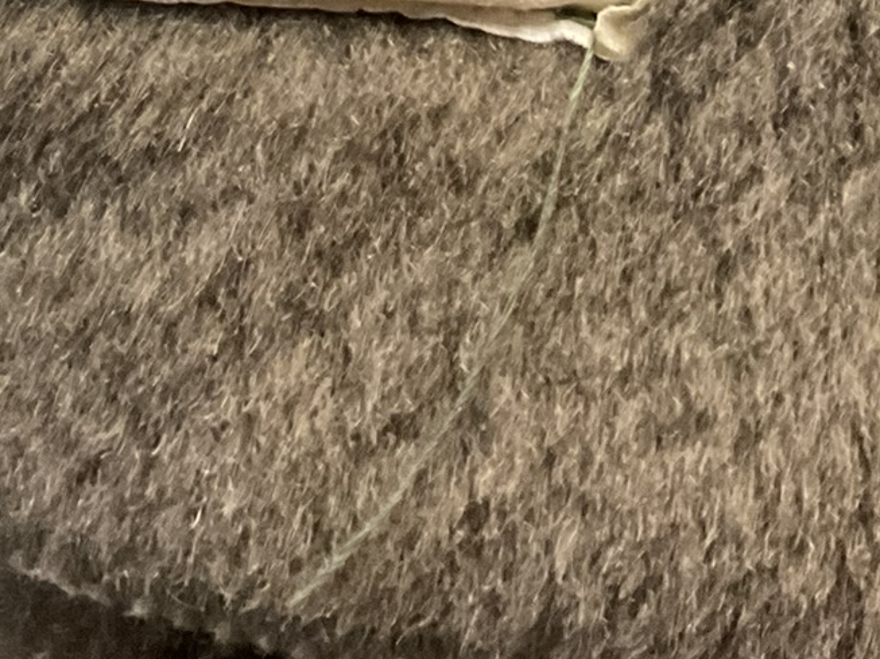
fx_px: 2312
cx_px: 57
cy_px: -562
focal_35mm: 91
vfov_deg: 14.2
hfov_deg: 21.0
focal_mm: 3
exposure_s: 1/40
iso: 200
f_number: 1.8
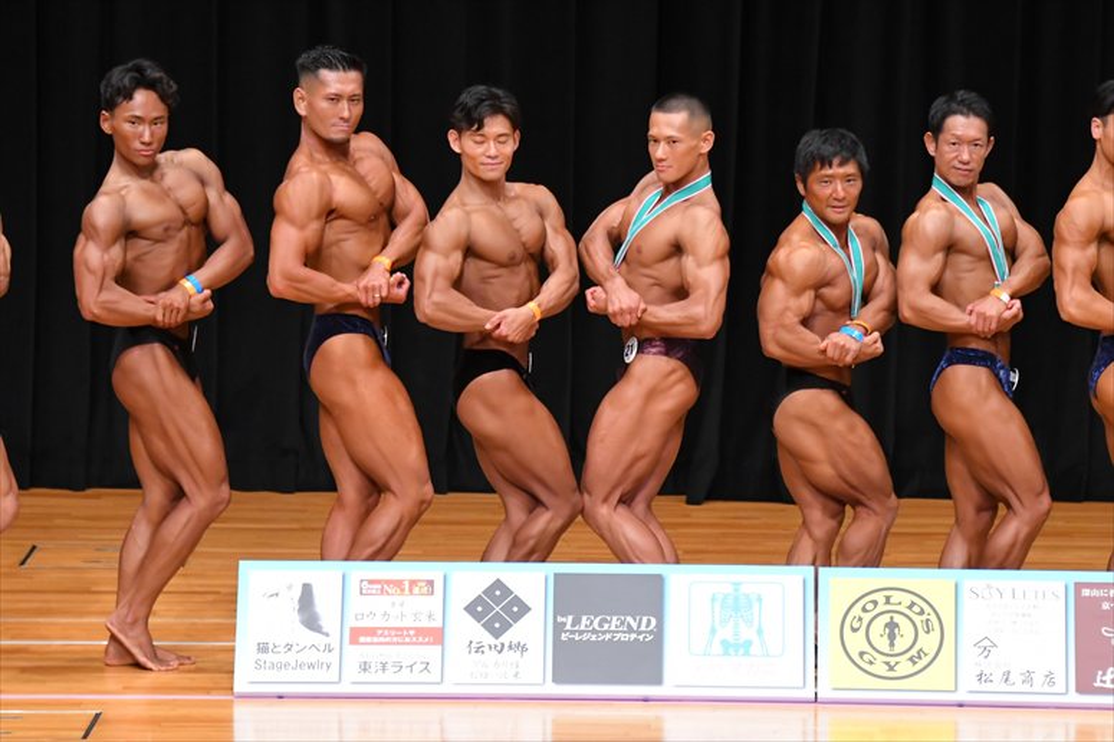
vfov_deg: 5.1
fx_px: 8351
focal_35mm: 270
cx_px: 557
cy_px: 371
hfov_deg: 7.6
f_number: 5.6
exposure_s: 1/400
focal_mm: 180
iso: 4000
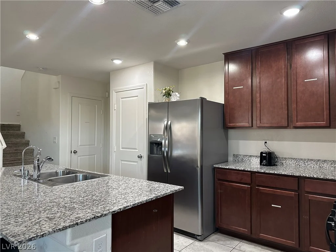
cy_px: 126
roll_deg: -0.1
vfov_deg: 56.8
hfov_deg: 71.6
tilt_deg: +1.4
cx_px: 168
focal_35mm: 24
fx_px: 233
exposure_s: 1/120
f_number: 1.78
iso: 160
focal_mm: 6.86
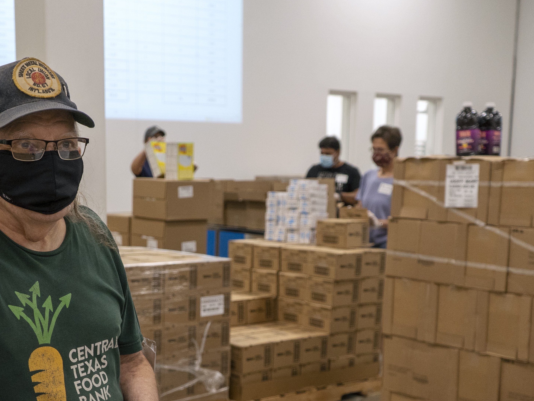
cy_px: 336
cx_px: 193
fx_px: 895
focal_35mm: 58
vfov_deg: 24.7
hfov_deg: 33.0
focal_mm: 29
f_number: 4
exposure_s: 1/125
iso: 2000
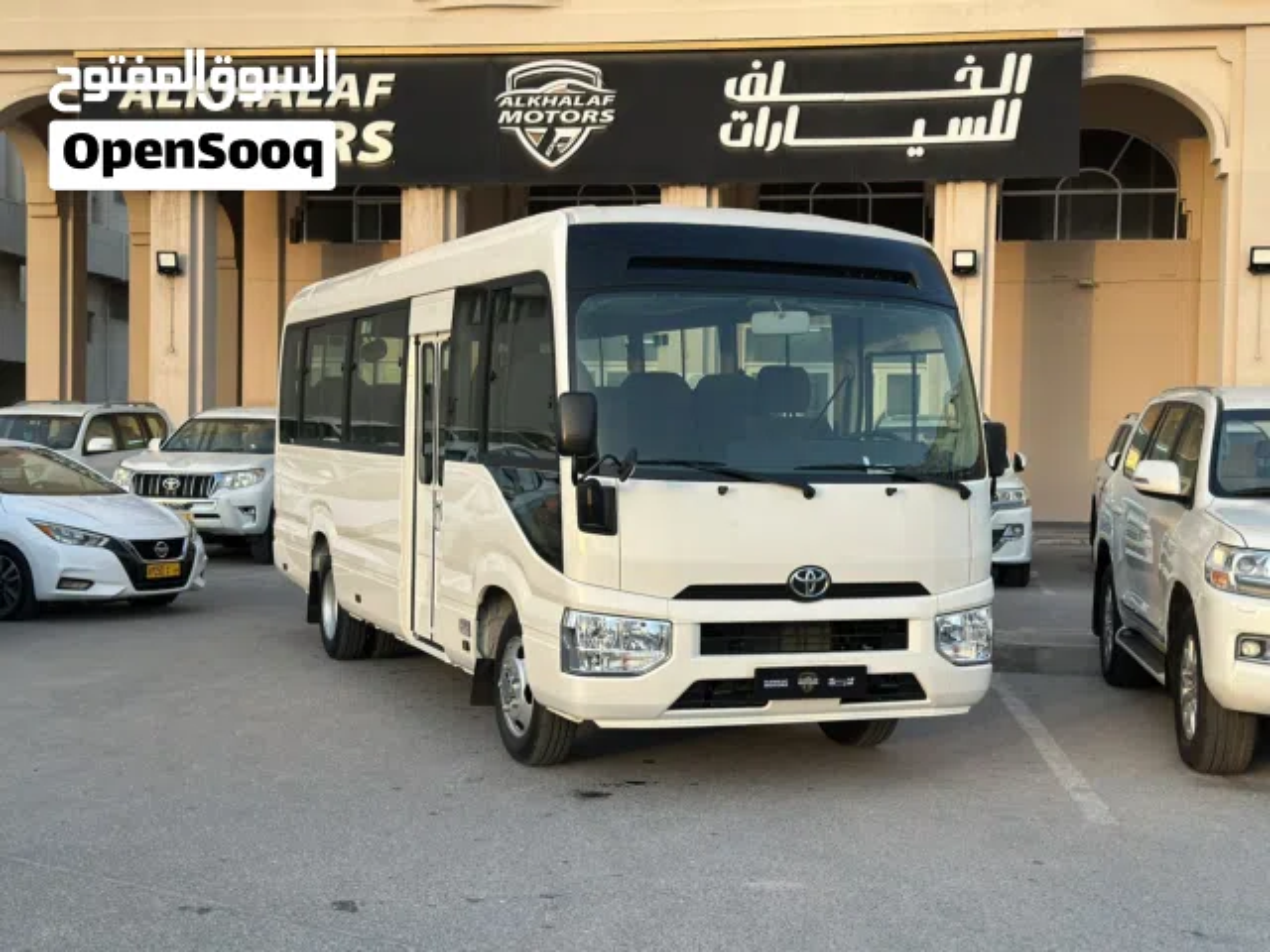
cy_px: 476
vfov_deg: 30.3
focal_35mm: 48
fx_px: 1761
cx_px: 635
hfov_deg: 39.7
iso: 80
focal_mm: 6.86
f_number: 1.78
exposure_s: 1/484
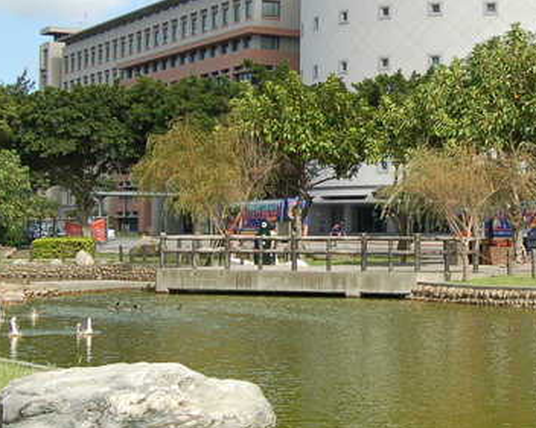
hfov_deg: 22.4
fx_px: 1316
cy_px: 157
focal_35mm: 83
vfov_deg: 18.4
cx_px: 496
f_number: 9
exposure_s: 1/320
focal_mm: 26
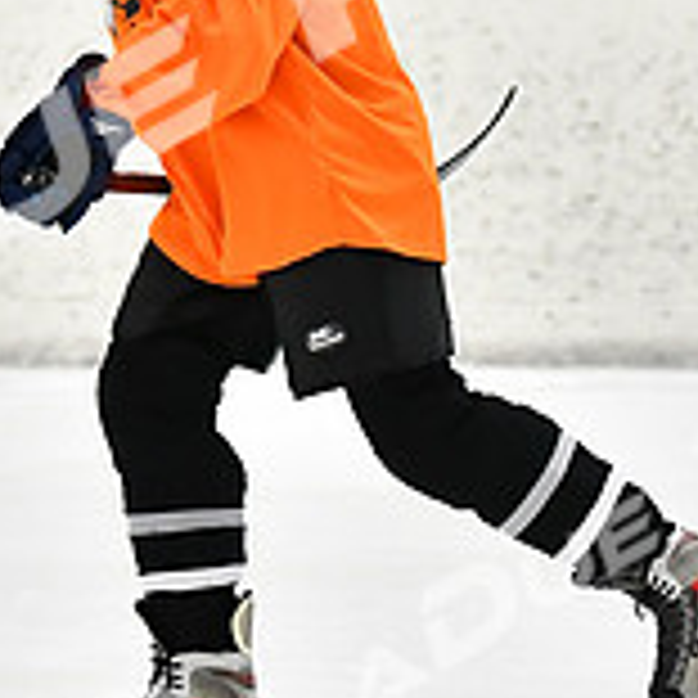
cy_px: 128
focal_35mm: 597
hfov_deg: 2.9
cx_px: 32
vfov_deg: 2.9
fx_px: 13610
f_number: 2.8
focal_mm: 125
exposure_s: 1/1250
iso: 5000
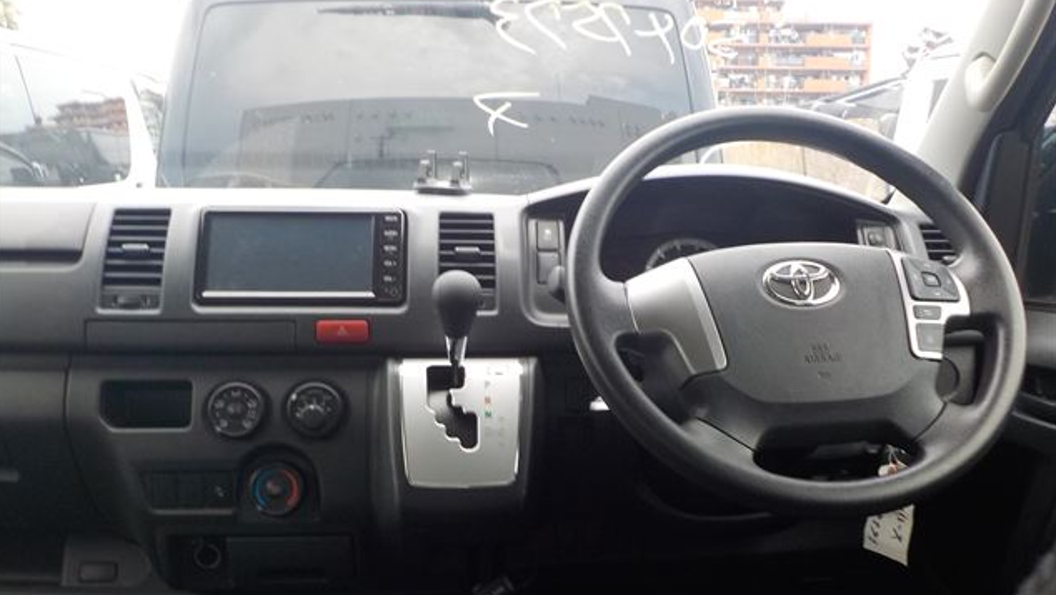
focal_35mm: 33
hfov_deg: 59.5
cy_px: 337
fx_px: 924
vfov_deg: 35.6
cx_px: 525
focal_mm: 4.1
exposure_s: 1/160
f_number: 3.3
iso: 125
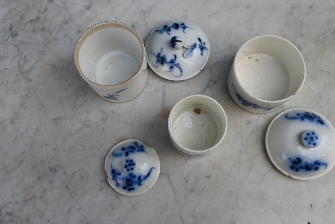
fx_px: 342
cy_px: 112
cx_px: 168
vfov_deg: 36.2
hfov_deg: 52.2
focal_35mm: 37
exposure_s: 1/250
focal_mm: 24.5
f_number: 5.6
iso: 180
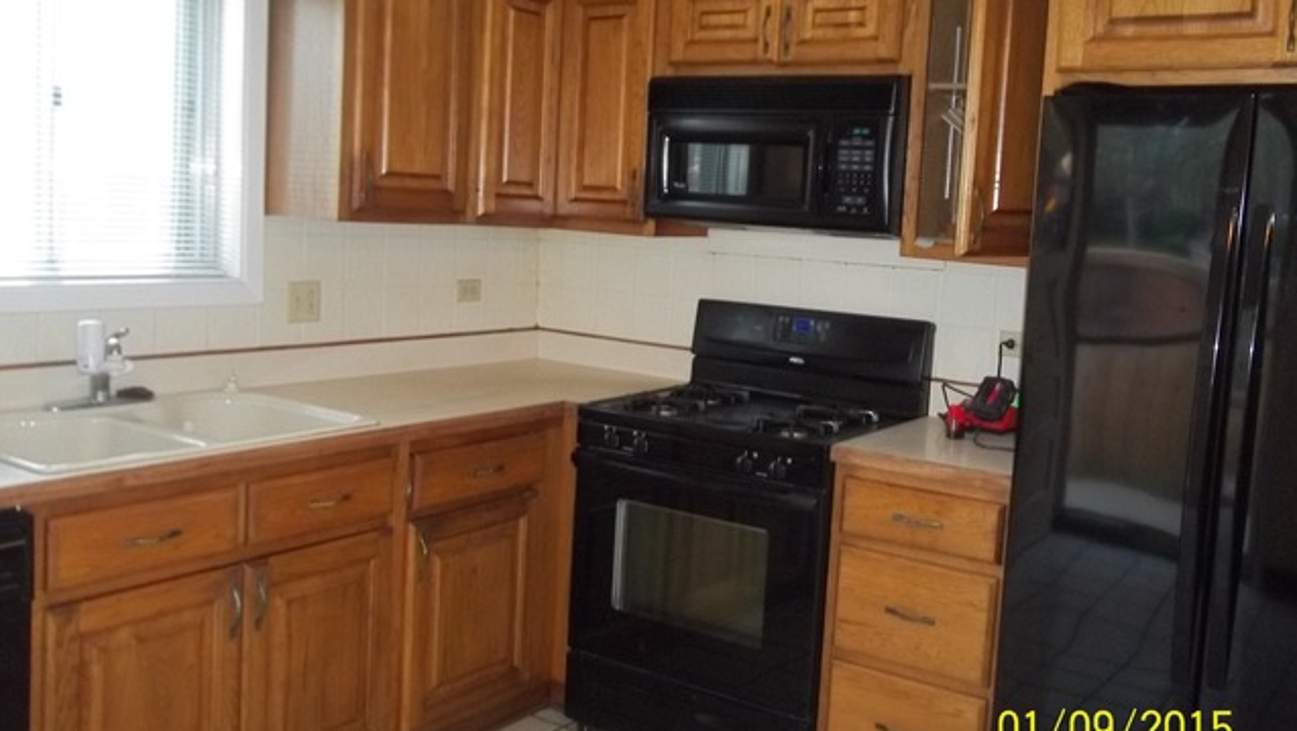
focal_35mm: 35
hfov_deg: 56.6
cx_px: 647
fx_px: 1204
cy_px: 358
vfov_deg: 33.8
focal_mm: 5.7
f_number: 2.9
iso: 250
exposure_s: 1/30
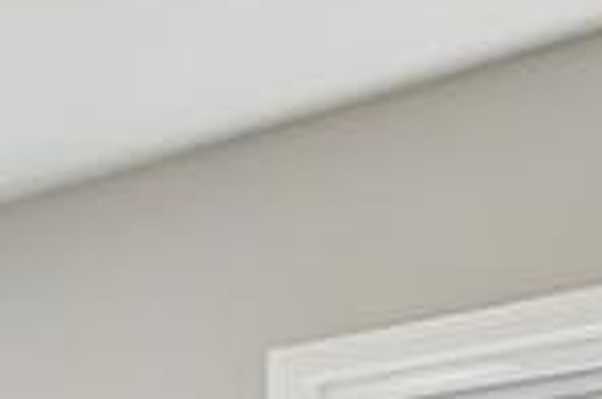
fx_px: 1735
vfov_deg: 11.4
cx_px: -716
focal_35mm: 104
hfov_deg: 14.8
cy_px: 875
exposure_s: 1/20
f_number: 8
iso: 400
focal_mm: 10
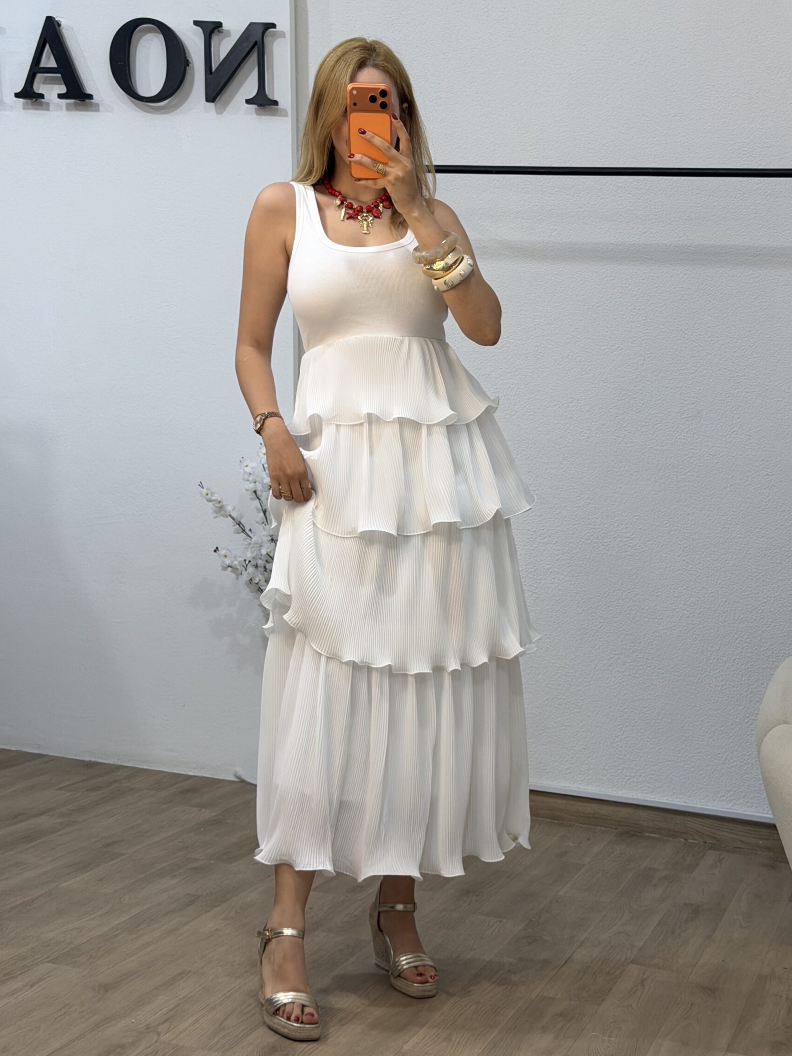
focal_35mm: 54
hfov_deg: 27.0
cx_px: 387
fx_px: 1647
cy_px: 520
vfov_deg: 35.5
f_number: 1.78
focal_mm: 6.76
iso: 64
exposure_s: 1/96
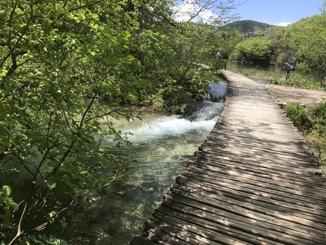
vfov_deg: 49.7
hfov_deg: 63.4
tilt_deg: -14.7
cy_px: 122
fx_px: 264
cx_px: 163
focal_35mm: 28
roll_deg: -3.4
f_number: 1.8
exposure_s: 1/1182
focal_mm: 3.99
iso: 20
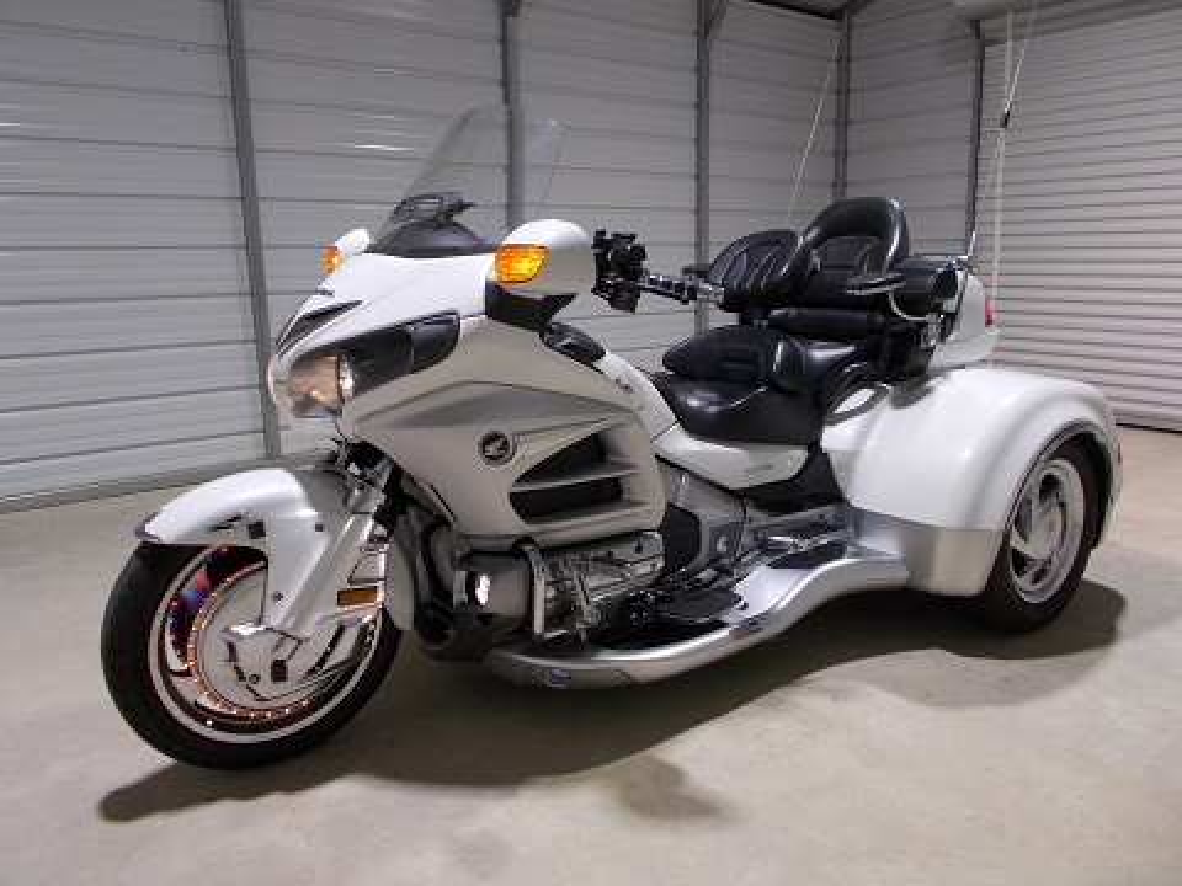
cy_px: 443
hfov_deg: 67.3
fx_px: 888
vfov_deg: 53.1
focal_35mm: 26
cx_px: 591
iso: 80
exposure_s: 1/50
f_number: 3.2
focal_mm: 4.6
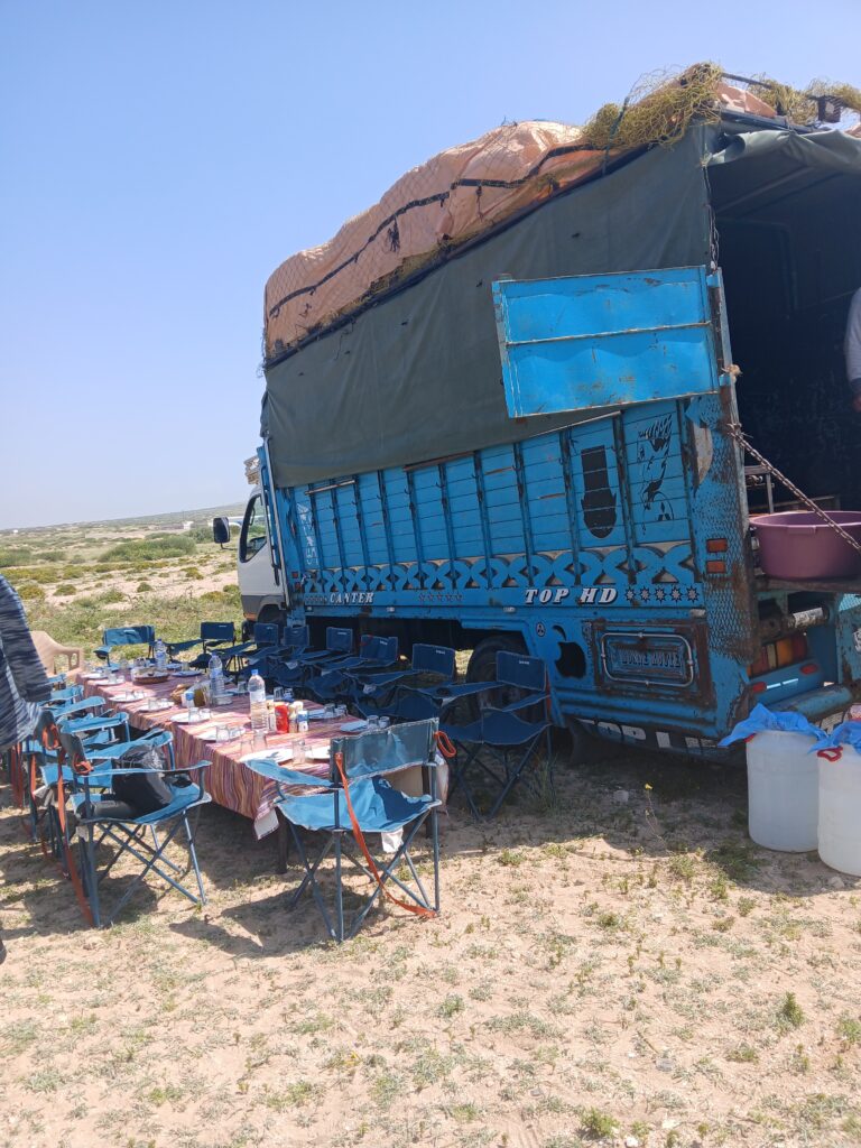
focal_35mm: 26
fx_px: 862
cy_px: 574
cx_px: 430
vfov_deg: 67.3
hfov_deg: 53.1
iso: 20
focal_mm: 3.98
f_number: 1.8
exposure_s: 1/375
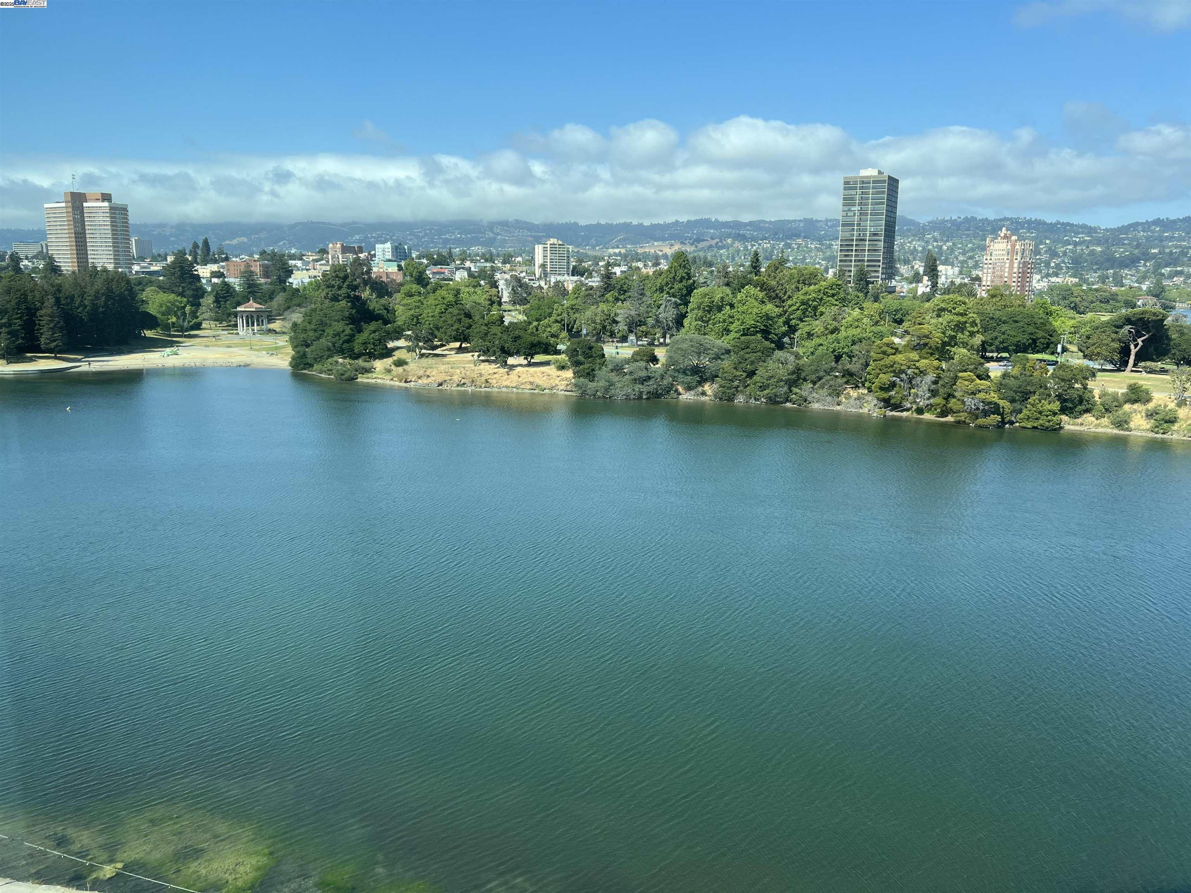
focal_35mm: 26
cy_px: 446
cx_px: 596
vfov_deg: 53.1
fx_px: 895
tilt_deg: -10.8
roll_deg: -0.8
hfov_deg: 67.3
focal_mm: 5.7
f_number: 1.5
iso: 50
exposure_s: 1/1934
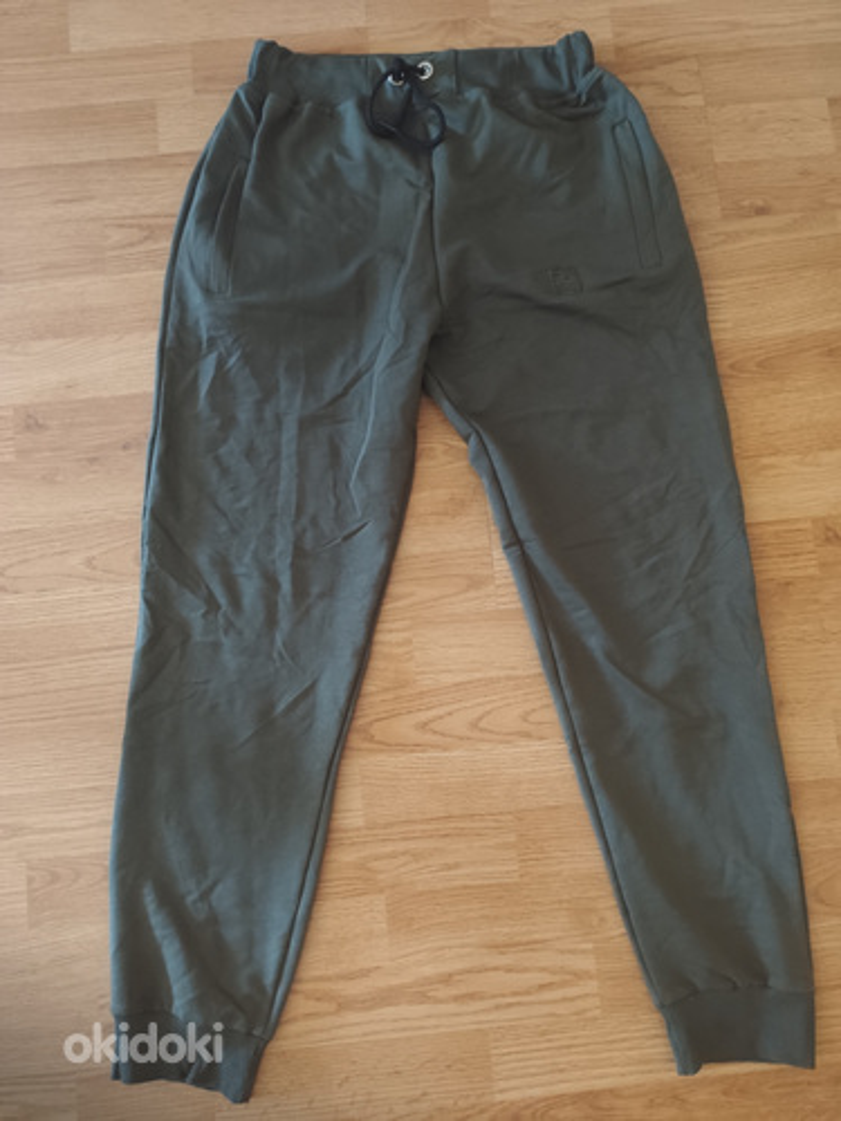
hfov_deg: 58.9
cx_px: 420
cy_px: 560
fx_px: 745
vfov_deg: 73.9
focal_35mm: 23
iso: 3200
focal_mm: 6.14
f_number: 1.65
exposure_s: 1/14.3
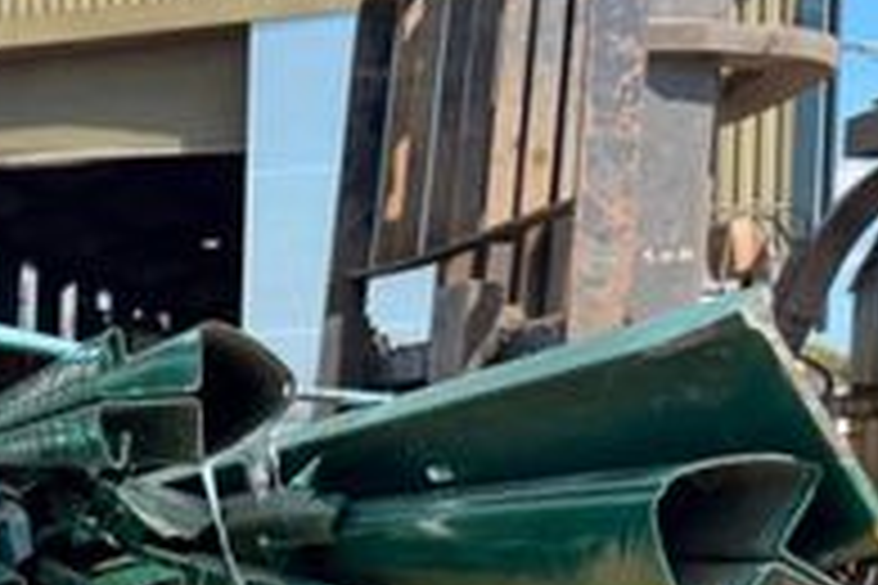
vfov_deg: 17.1
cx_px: -234
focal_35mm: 77
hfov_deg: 23.5
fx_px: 1878
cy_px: 657
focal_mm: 6.76
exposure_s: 1/1410
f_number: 1.78
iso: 100
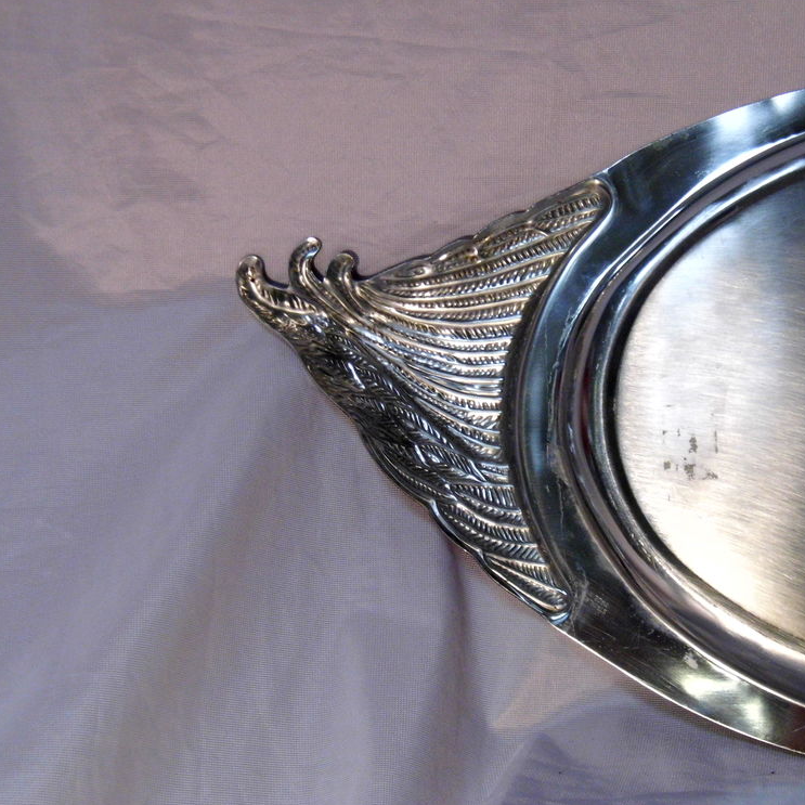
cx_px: 503
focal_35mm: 69
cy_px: 401
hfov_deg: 24.9
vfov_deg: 25.0
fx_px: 1815
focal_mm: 10.4
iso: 200
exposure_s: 1/30
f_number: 3.9
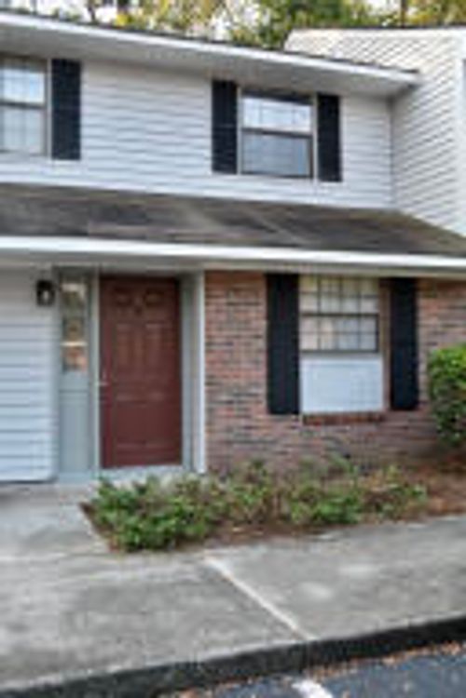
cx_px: 233
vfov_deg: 53.1
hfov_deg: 36.9
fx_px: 699
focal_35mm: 36
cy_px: 349
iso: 200
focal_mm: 24
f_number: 5.6
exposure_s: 1/60
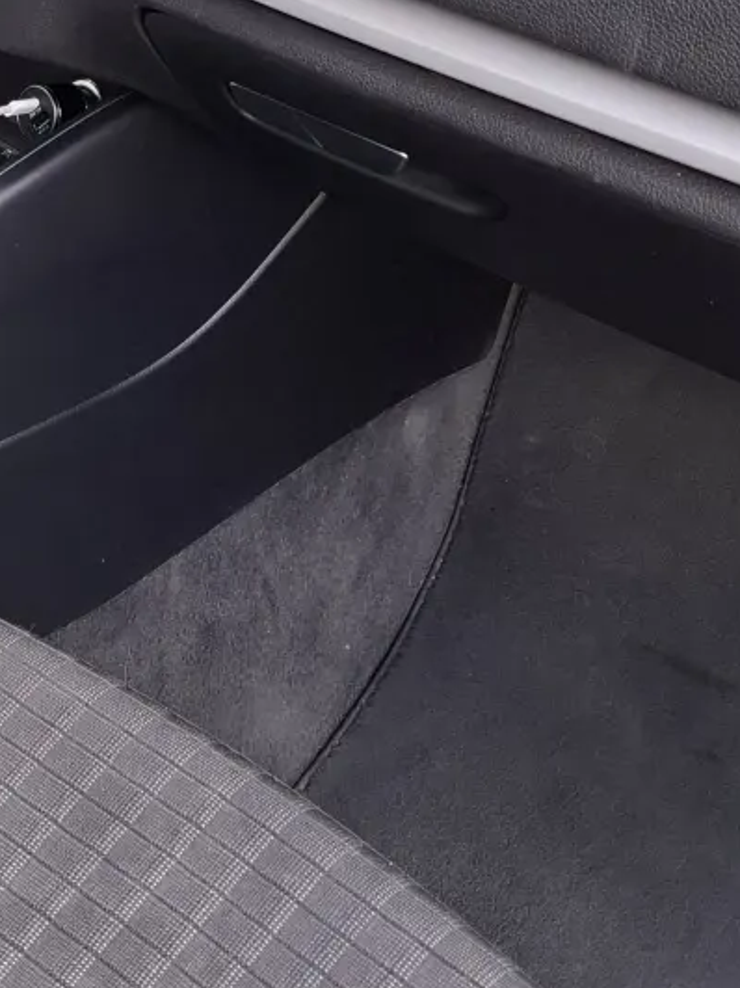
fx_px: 2110
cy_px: 219
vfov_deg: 25.9
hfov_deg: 18.9
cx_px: -128
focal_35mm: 74
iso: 50
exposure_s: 1/119
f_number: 1.8
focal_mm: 5.54
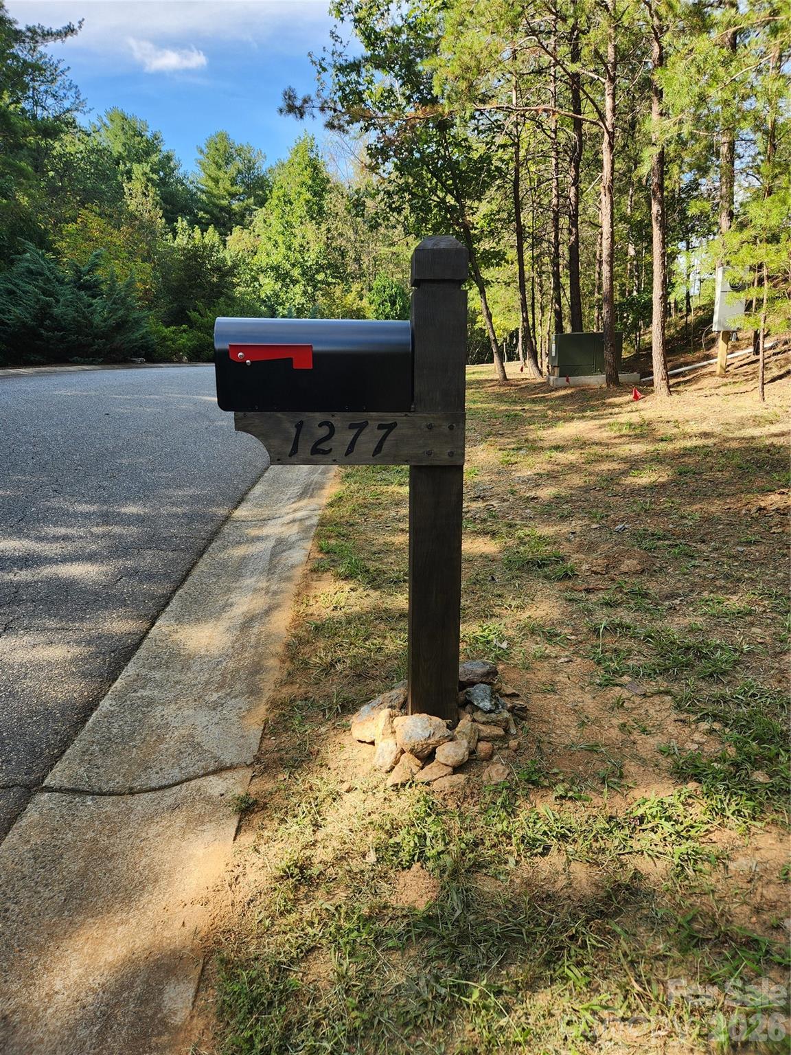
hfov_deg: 58.9
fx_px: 701
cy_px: 528
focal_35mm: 23
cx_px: 396
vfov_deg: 73.9
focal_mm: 5.4
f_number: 1.8
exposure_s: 1/397
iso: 20
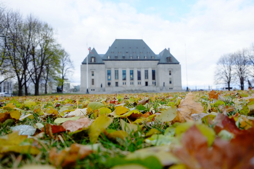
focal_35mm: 21
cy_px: 84
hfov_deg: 81.2
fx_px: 148
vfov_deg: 59.5
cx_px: 127
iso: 800
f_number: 2.8
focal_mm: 14
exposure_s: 1/1300
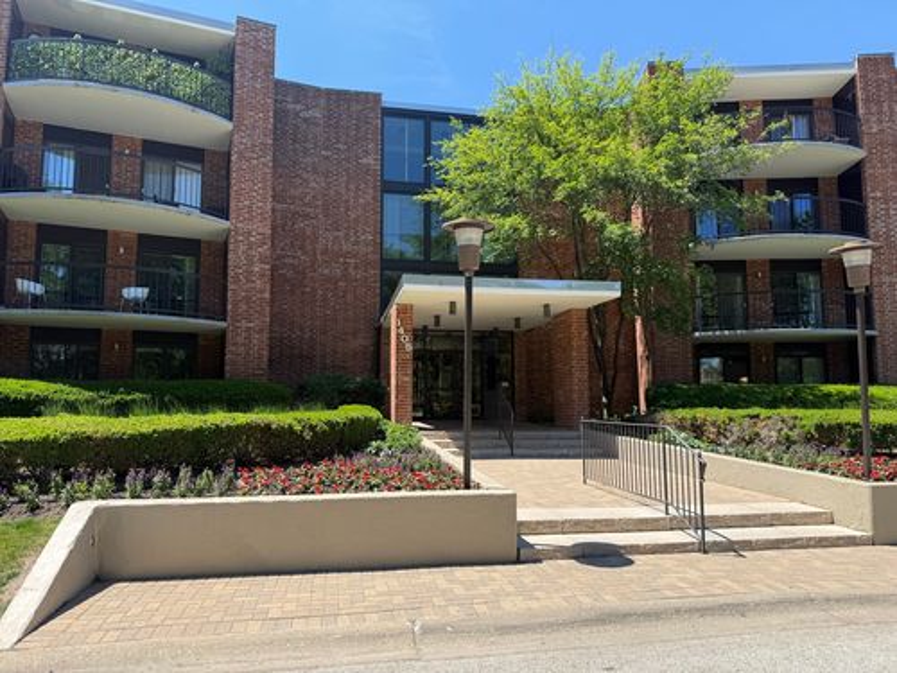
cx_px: 448
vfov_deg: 56.8
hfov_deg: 71.6
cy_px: 336
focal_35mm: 24
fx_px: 622
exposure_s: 1/2370
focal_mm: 6.76
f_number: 1.78
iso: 80
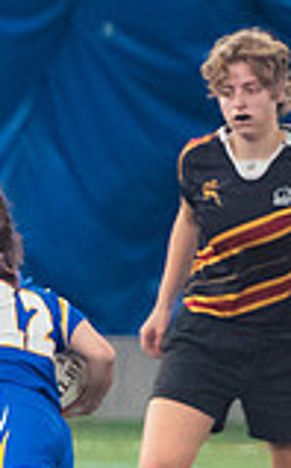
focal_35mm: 1159
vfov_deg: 1.8
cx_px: -488
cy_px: 436
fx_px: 14747
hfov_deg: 1.1
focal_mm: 150
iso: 4000
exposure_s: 1/320
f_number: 2.8
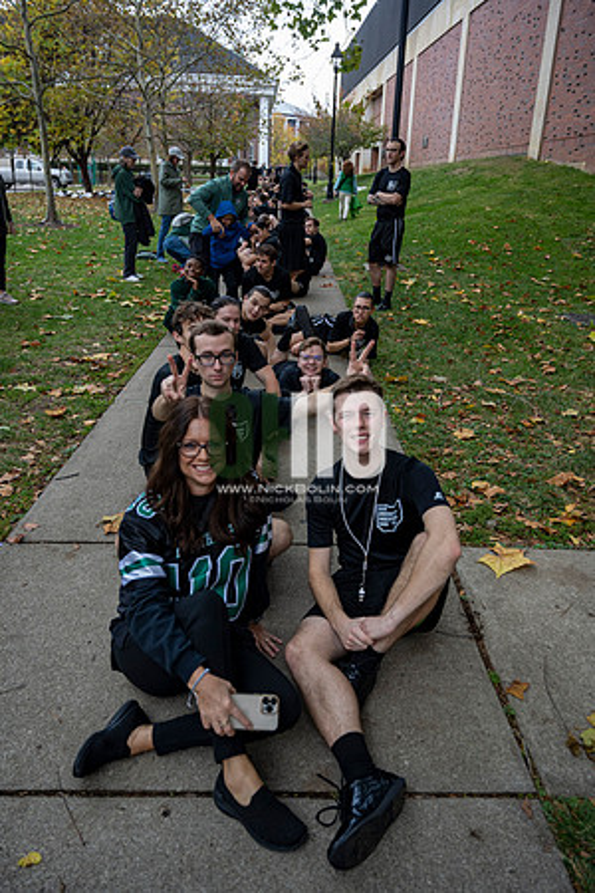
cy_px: 446
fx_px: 682
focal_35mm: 28
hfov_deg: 47.2
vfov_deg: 66.4
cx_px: 298
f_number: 4
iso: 200
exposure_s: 1/200
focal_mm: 27.5
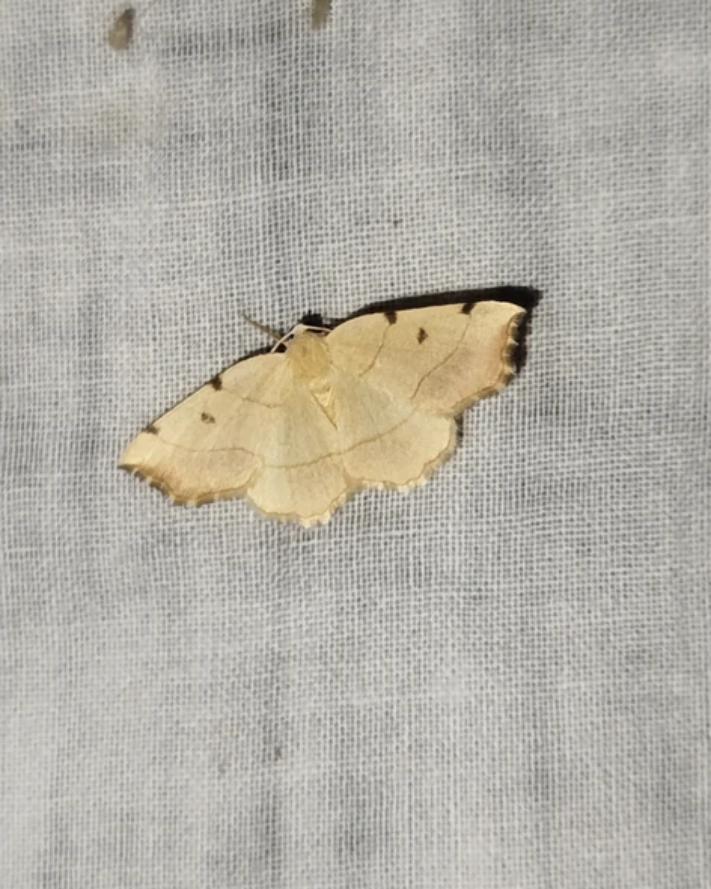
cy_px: 448
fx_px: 1920
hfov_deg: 21.0
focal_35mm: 73
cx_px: 357
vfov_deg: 26.1
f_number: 1.7
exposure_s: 1/50
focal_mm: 5.31
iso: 100
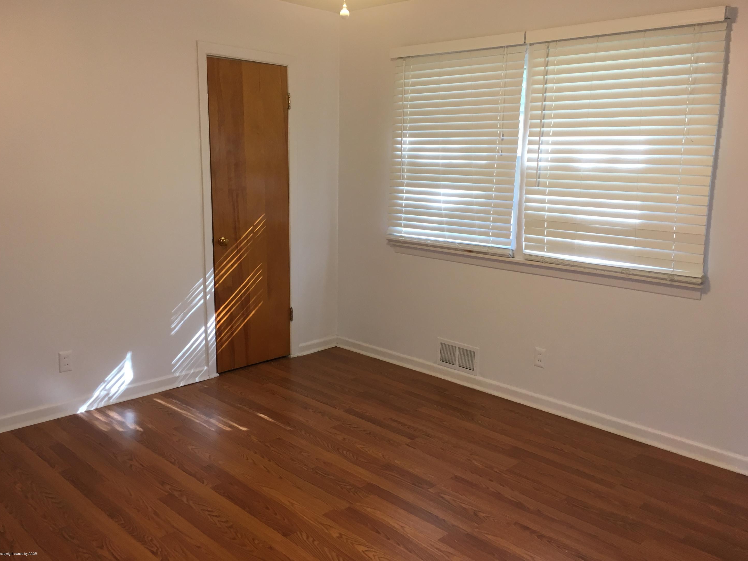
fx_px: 648
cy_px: 282
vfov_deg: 46.8
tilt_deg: -11.5
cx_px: 376
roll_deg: +0.4
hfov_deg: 60.0
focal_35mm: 30
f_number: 2.2
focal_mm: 4.15
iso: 50
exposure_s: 1/30
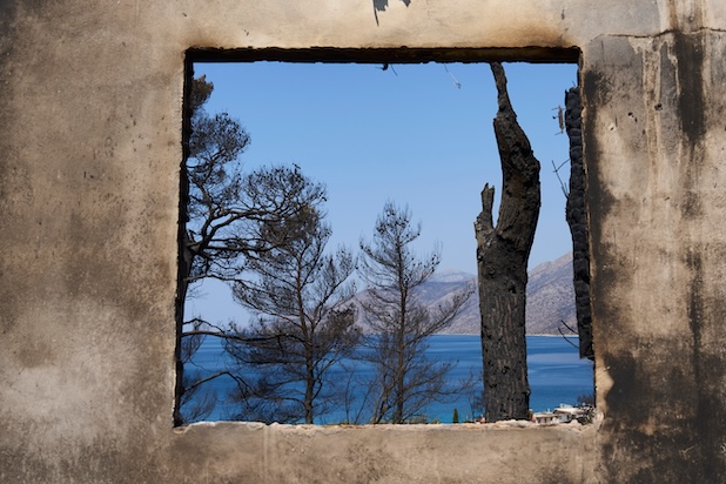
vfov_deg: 28.8
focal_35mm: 46
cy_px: 125
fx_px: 928
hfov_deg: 42.7
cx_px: 396
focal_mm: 29
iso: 160
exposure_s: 1/1250
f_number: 4
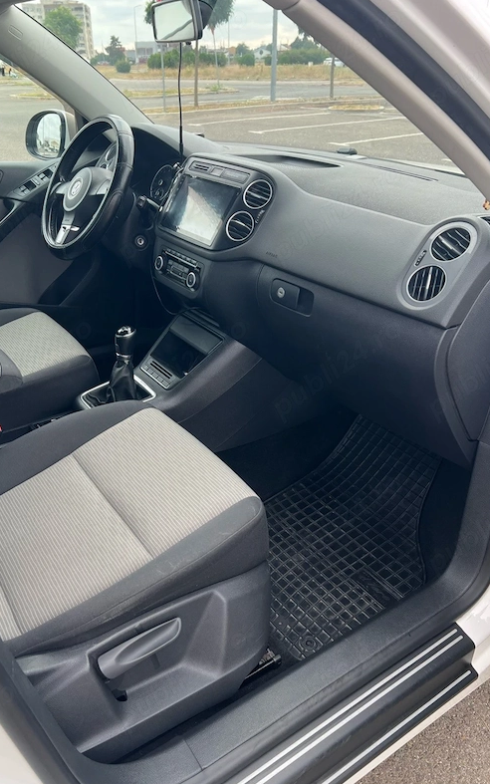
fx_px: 598
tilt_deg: -28.2
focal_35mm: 28
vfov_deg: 66.5
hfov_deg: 44.5
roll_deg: +0.9
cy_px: 392
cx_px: 222
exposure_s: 1/247
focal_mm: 5.7
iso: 40
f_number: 1.5
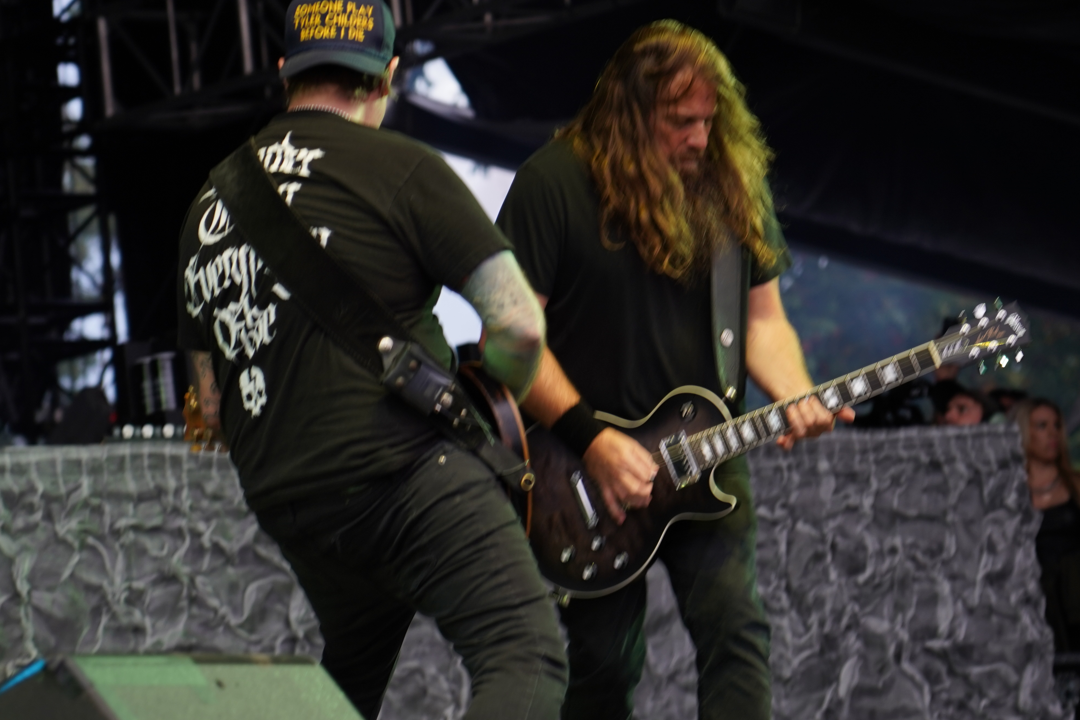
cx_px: 562
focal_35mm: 159
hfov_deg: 12.9
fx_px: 4770
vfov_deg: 8.6
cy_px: 358
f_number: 4
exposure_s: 1/125
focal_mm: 105
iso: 320
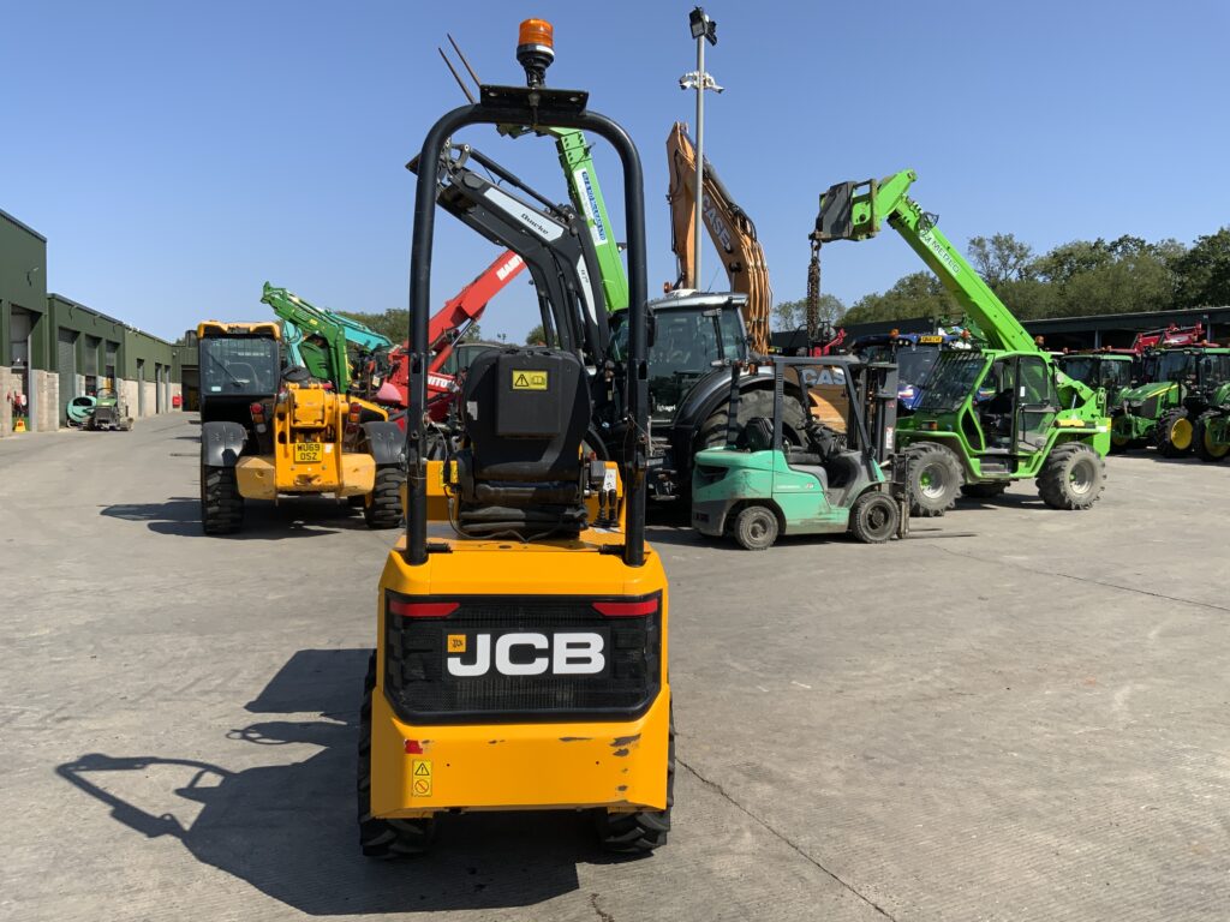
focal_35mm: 29
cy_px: 461
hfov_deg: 61.7
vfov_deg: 48.2
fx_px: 1030
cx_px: 615
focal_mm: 3
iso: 16
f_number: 1.8
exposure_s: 1/2058
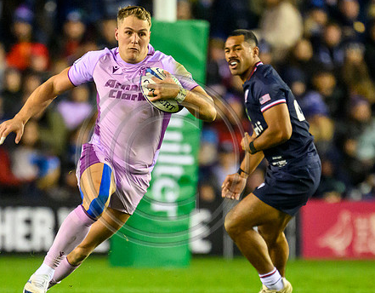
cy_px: 266
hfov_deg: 1.4
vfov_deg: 1.1
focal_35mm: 1427
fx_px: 15685
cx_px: 136
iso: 10000
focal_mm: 560
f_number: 4
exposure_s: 1/1000
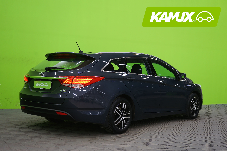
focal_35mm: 48
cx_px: 114
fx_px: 303
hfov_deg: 41.1
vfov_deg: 28.1
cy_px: 76
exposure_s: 1/8
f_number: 5
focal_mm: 48
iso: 400
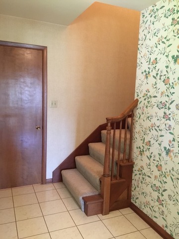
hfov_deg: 48.2
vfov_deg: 61.7
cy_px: 120
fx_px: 200
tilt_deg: -7.4
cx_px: 90
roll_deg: -2.1
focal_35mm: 29
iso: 125
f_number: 2.2
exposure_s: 1/10
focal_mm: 4.15
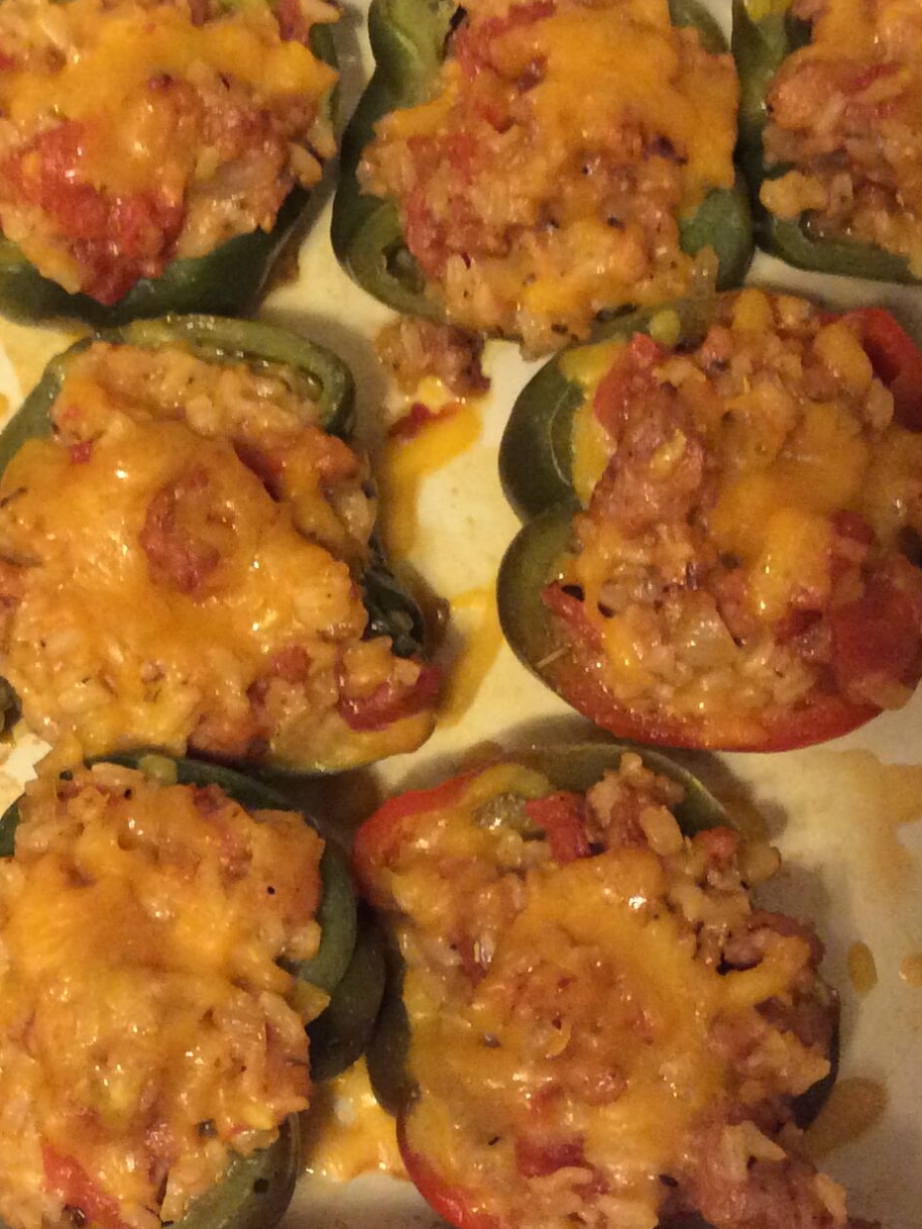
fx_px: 2415
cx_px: 311
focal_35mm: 68
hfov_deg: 21.5
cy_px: 588
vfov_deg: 28.6
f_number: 2.4
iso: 320
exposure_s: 1/15
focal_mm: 3.3
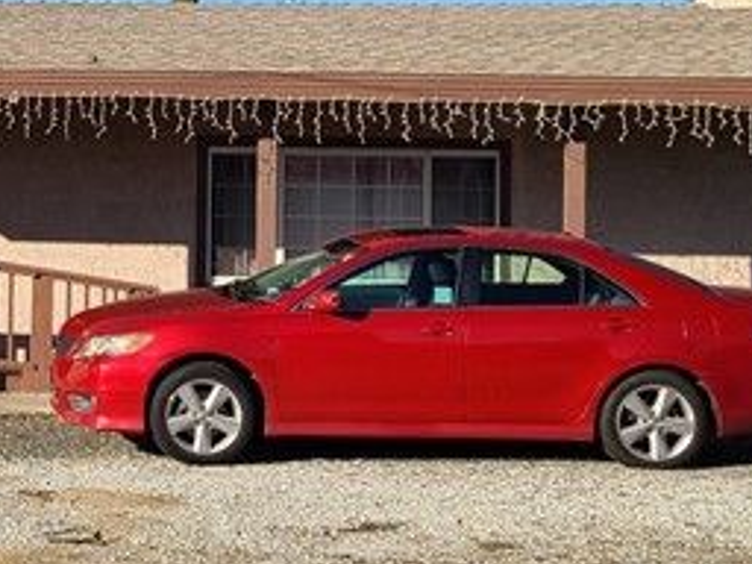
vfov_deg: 14.2
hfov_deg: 18.3
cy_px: 170
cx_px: -50
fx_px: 2259
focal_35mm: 104
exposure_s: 1/2391
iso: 40
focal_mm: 5.4
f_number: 1.8
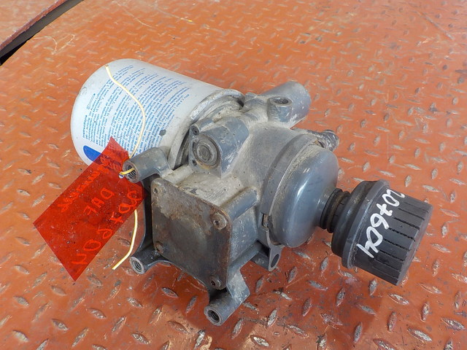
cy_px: 175
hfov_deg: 60.0
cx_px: 234
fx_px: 405
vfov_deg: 46.8
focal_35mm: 30
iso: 140
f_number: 3.3
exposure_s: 1/30
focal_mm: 4.1
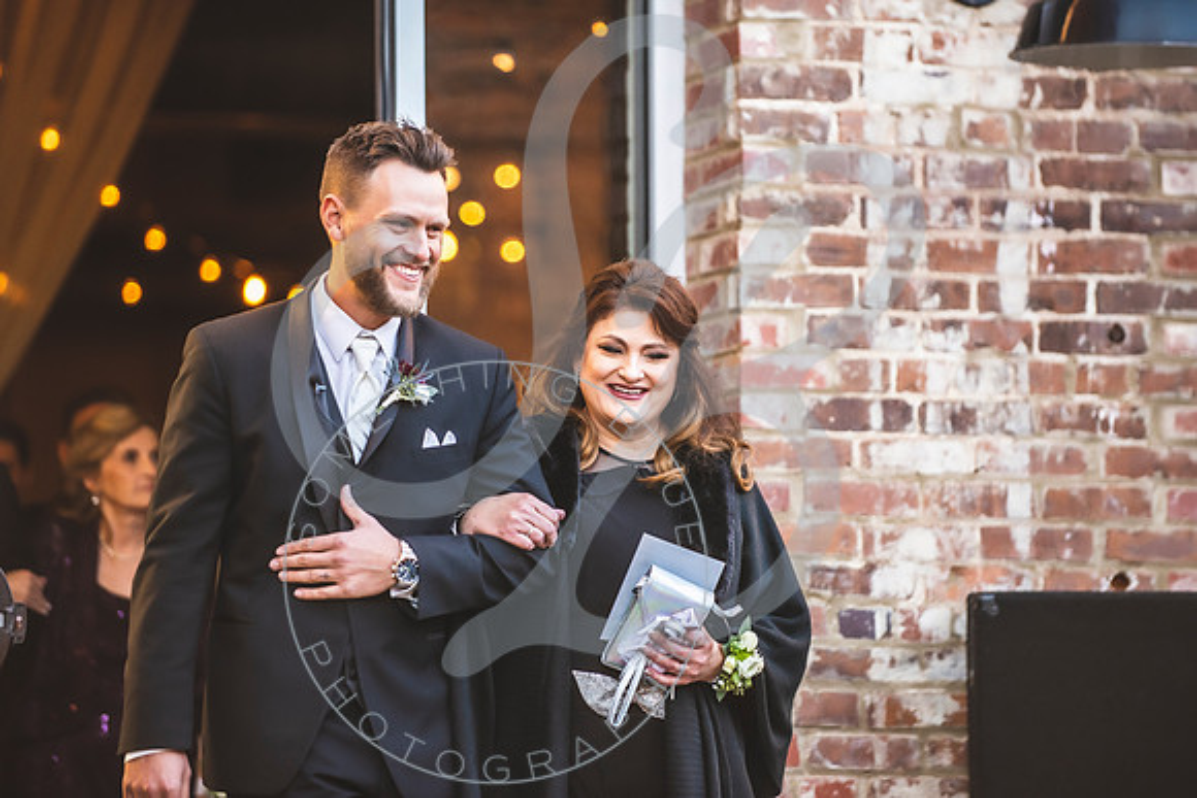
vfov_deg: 8.1
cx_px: 598
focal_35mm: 171
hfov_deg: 12.0
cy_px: 399
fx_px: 5671
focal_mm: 155
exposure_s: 1/640
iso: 640
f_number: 2.8
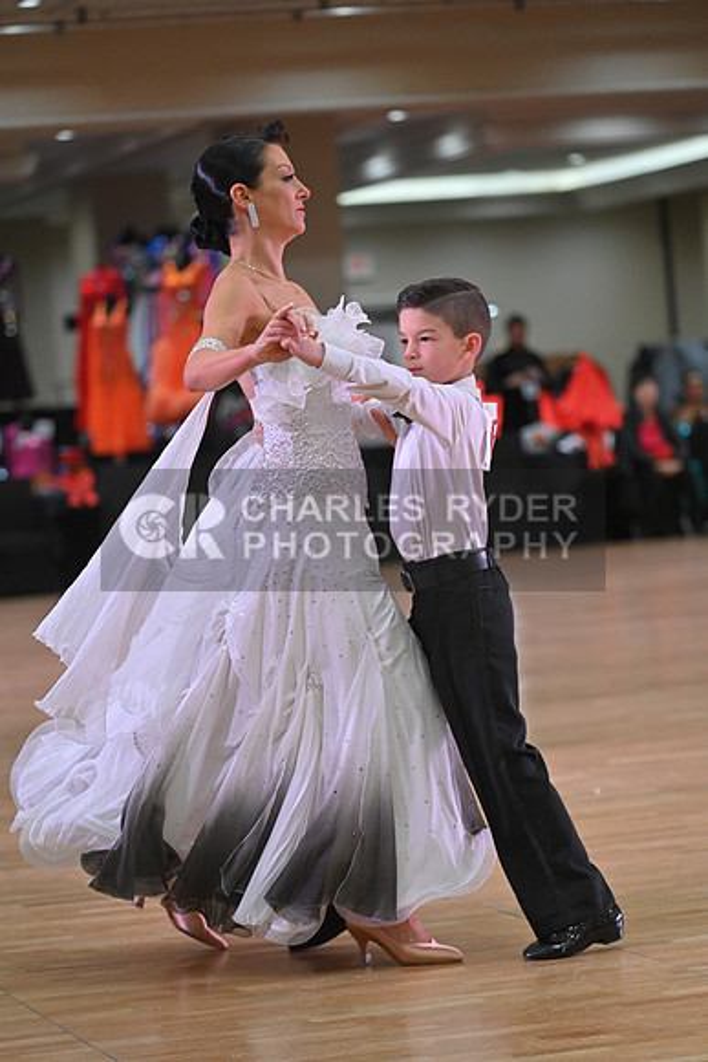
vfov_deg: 15.2
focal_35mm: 135
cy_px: 531
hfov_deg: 10.2
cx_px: 354
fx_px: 3980
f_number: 4
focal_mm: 135
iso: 2000
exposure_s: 1/400
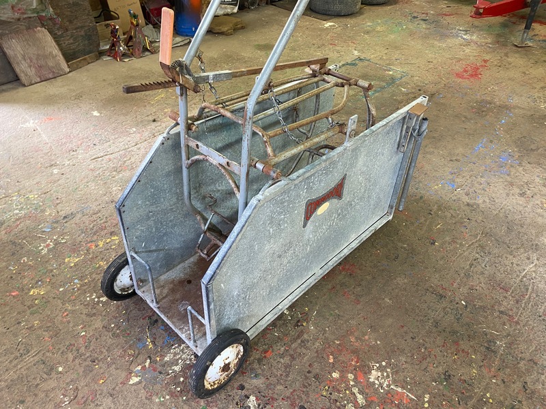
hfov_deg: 67.3
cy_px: 204
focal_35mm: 26
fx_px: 410
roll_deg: -0.6
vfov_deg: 53.1
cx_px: 273
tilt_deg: -41.1
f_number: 1.8
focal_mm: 4.25
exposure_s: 1/60
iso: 250
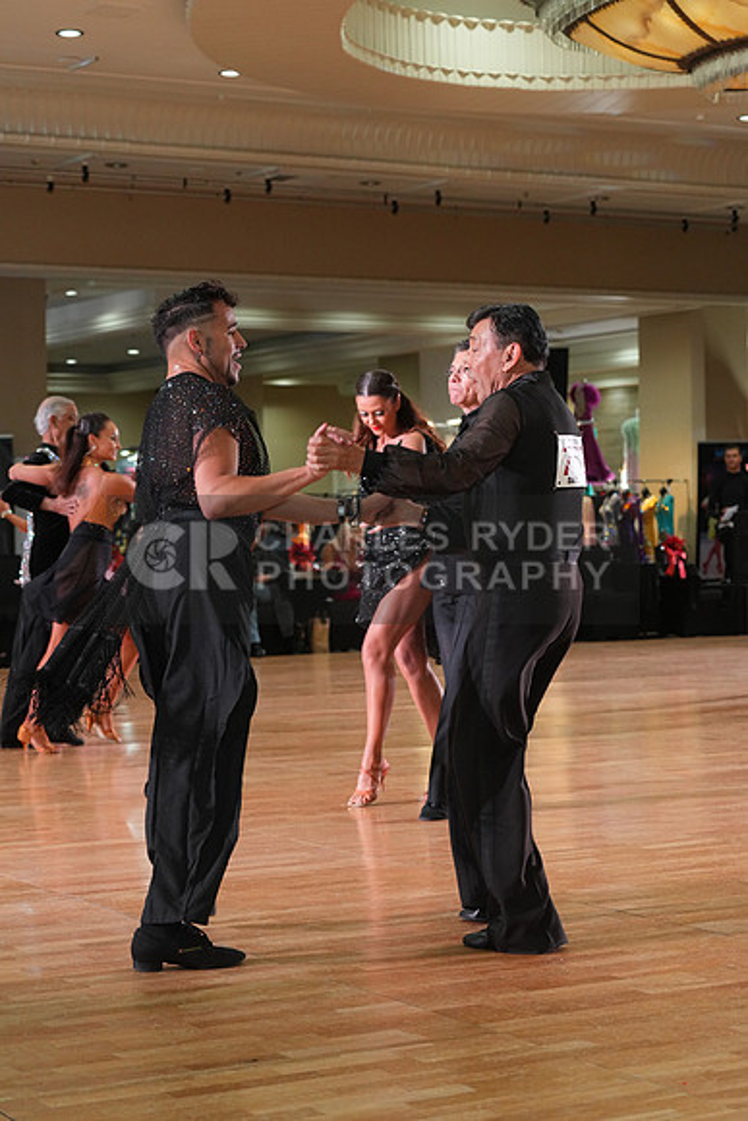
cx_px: 374
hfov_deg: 18.9
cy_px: 560
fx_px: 2242
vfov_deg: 28.1
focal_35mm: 72
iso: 2500
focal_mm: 72
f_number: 5
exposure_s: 1/200
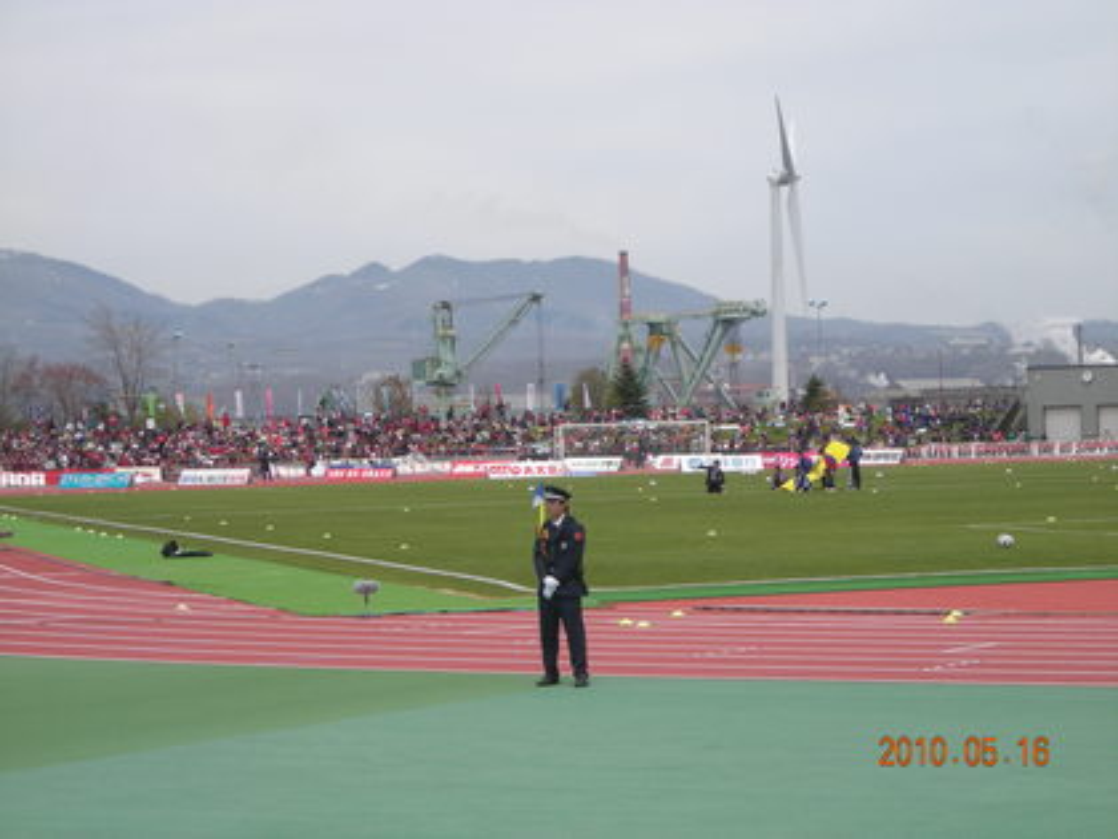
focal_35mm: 105
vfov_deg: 14.1
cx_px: 559
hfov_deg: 18.7
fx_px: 3391
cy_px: 420
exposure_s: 1/123
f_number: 9.4
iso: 64
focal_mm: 17.1
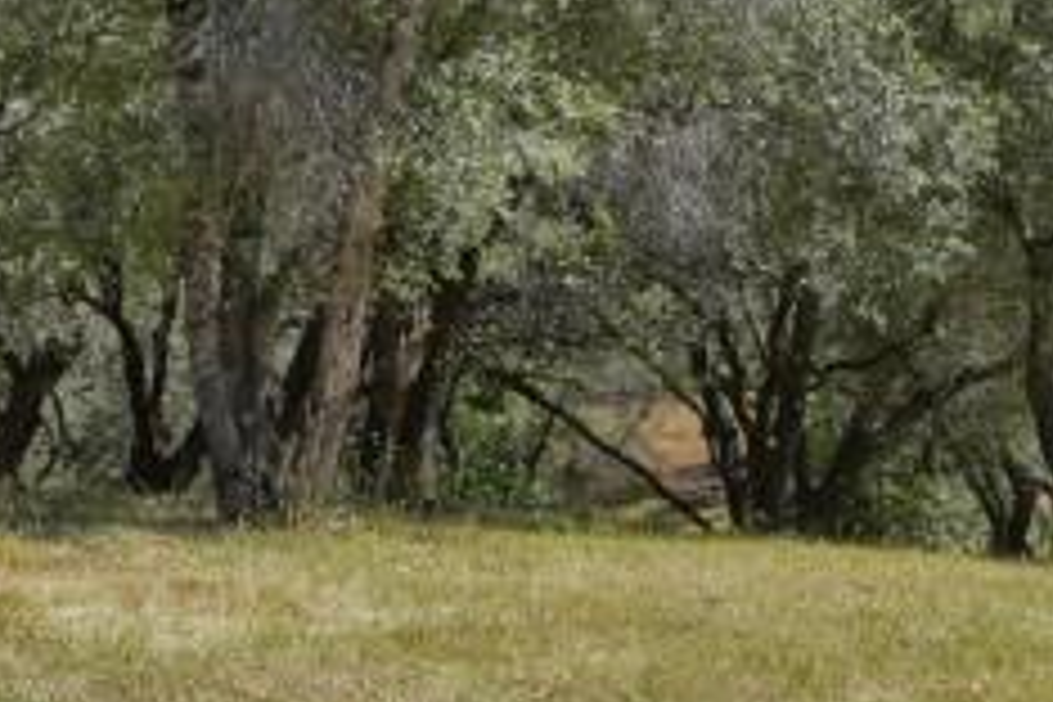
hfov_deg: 21.0
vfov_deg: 14.0
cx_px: 832
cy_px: -22
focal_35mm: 96
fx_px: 2808
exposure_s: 1/160
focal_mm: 15
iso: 100
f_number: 7.1
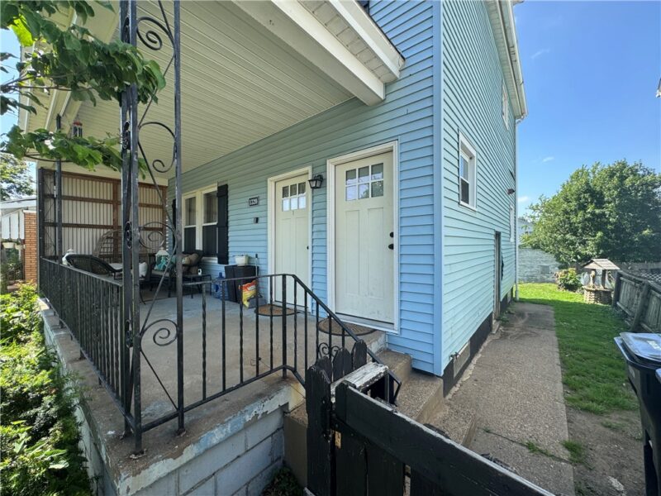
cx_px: 330
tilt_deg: -0.6
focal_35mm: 14
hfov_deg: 102.1
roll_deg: +0.8
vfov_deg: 85.7
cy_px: 248
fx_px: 267
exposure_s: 1/533
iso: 40
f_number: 2.2
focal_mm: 2.22
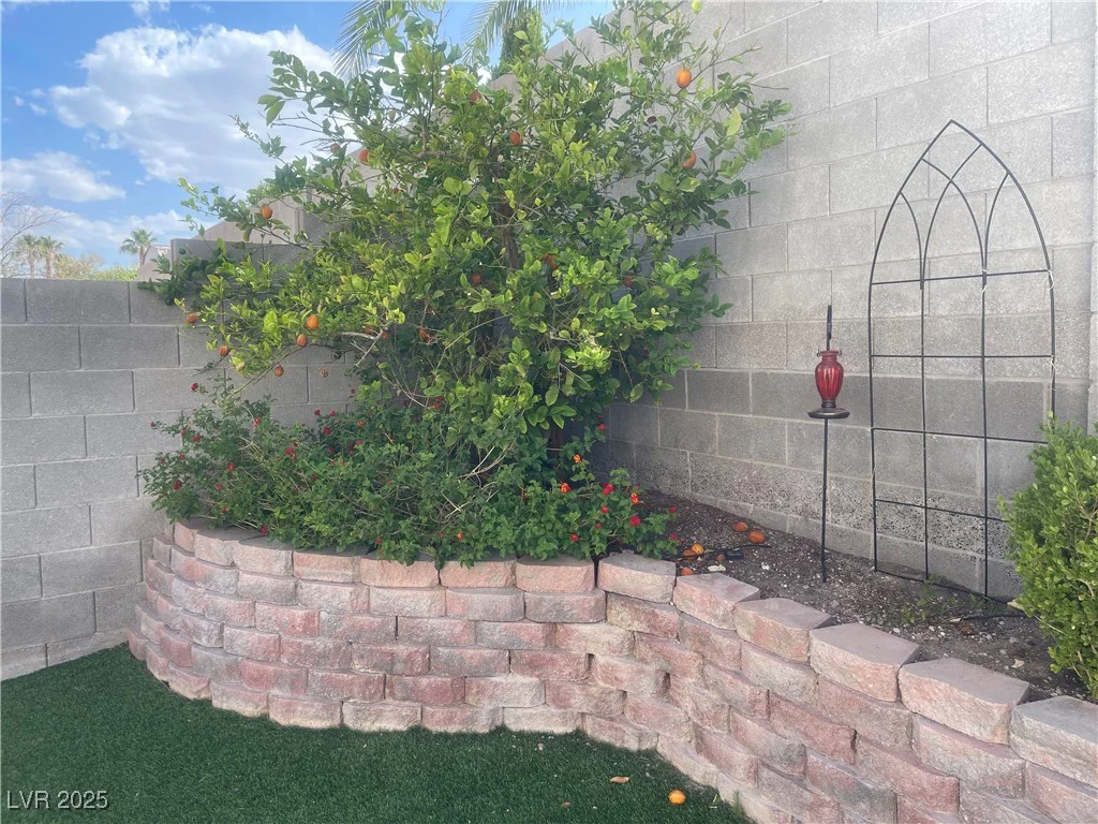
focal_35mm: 25
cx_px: 549
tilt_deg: -3.9
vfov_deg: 54.9
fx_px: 793
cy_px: 412
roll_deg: +0.3
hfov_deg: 69.4
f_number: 1.6
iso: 32
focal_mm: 5.1
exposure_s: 1/855
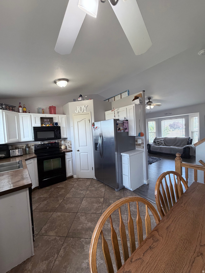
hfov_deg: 85.7
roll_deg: +2.9
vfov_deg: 102.1
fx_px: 111
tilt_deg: -2.6
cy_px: 136
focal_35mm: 14
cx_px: 102
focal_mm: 2.22
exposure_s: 1/120
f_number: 2.2
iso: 320
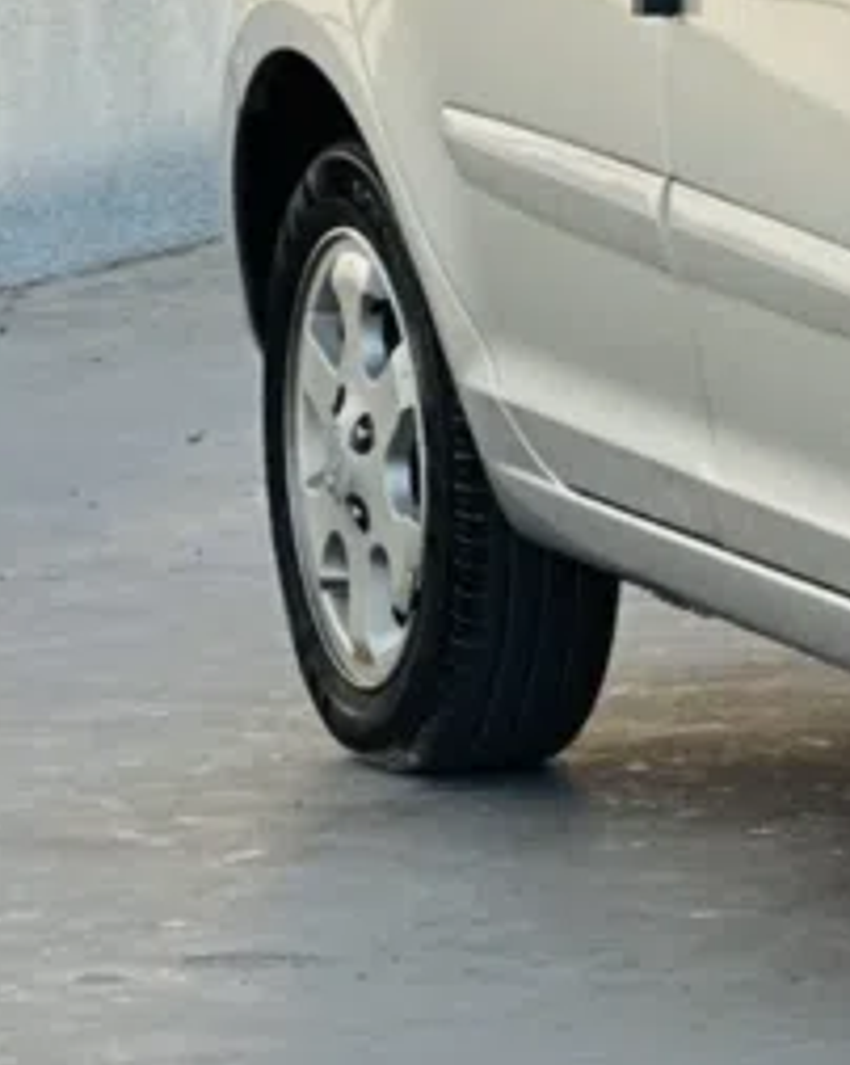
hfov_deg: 3.8
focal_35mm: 406
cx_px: 1902
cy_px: -65
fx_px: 12782
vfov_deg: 4.8
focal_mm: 9
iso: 25
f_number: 2.8
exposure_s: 1/278
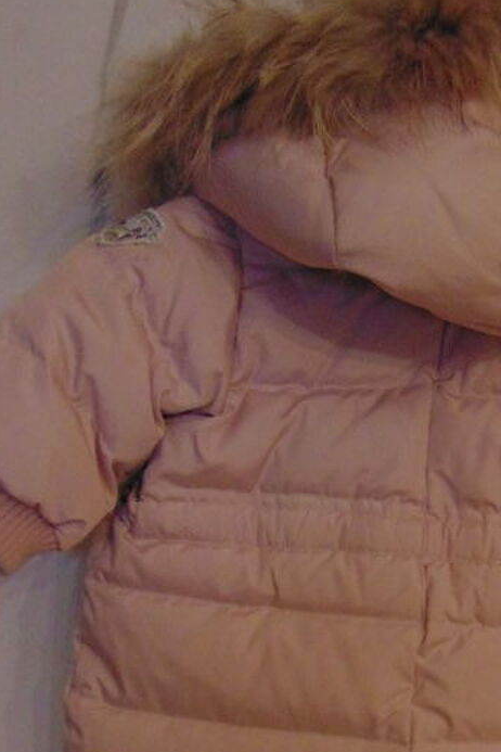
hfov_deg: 26.4
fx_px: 1044
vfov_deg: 36.9
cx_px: 419
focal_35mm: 50
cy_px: 684
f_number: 3
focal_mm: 4.5
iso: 400
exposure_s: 1/13
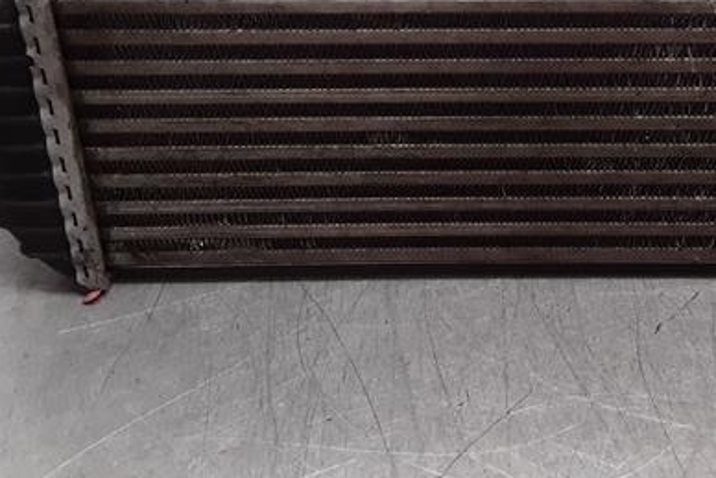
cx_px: 483
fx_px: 955
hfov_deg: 40.5
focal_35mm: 48
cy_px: 54
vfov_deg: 27.2
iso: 64
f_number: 1.9
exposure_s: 1/100
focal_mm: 2.91
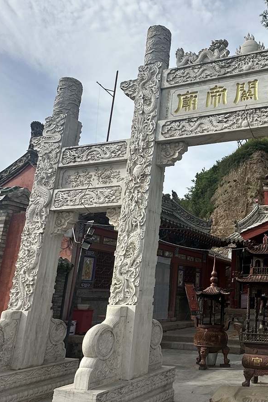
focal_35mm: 33
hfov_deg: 37.0
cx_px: 249
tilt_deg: +19.7
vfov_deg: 57.1
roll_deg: -0.4
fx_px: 368
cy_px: 179
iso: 50
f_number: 2.2
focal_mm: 2.22
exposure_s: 1/1182
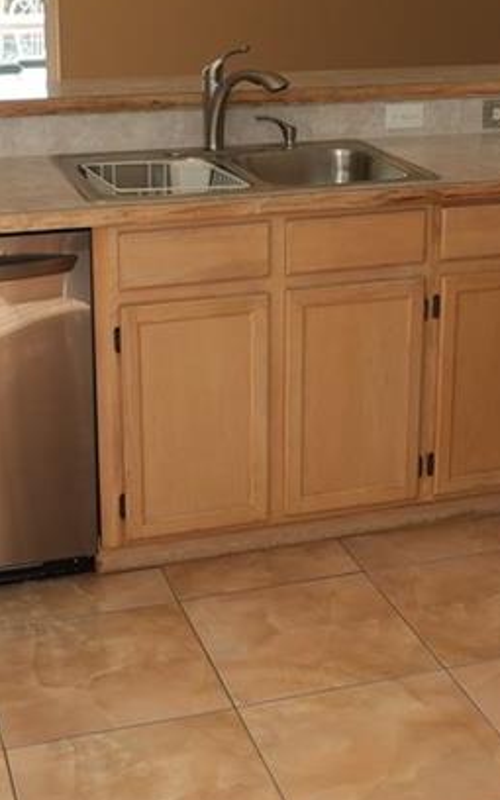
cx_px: 278
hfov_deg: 21.6
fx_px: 1308
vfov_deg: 33.7
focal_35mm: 60
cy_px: 269
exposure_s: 1/160
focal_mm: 10
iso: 200
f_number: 4
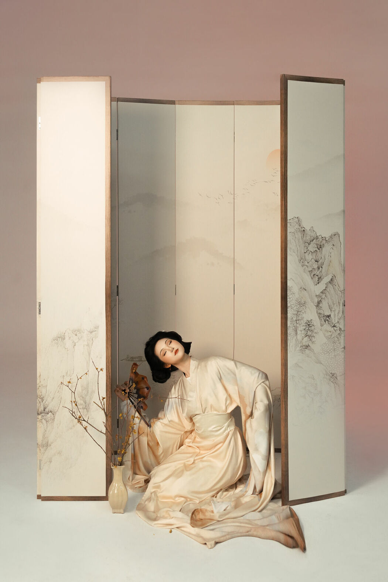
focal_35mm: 49
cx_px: 194
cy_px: 291
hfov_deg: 27.5
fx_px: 792
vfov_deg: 40.3
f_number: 6.3
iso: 2500
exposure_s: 1/100
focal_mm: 49
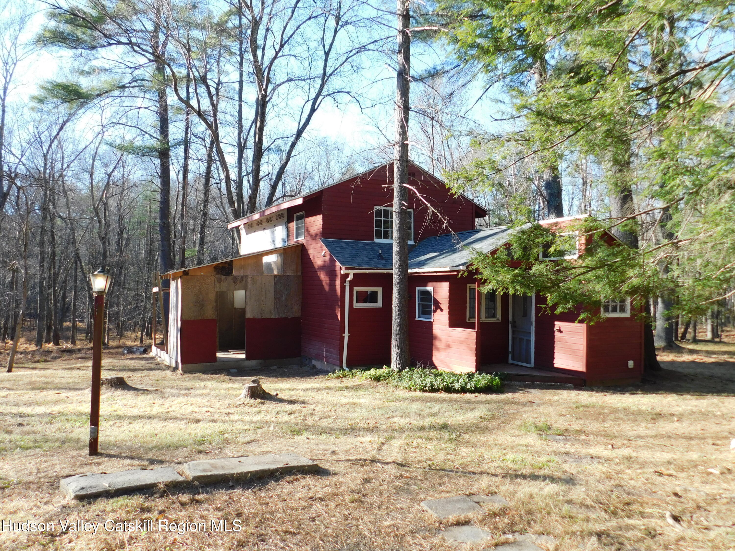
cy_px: 276
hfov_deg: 63.4
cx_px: 368
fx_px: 595
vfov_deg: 49.7
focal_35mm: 28
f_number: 3.2
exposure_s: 1/200
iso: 125
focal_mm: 4.9
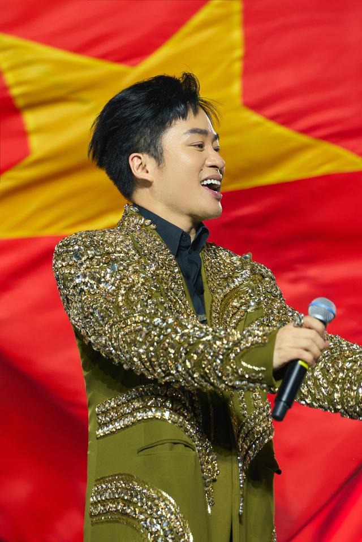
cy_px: 271
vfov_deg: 6.9
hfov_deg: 4.6
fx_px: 4521
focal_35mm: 300
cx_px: 181
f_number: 3.5
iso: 1000
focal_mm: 200
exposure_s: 1/500
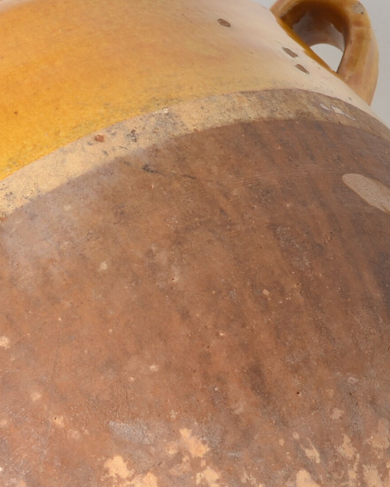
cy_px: 441
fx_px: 3433
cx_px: 180
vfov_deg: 8.1
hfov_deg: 6.5
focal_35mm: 238
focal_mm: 50
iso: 100
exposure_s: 1/125
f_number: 11
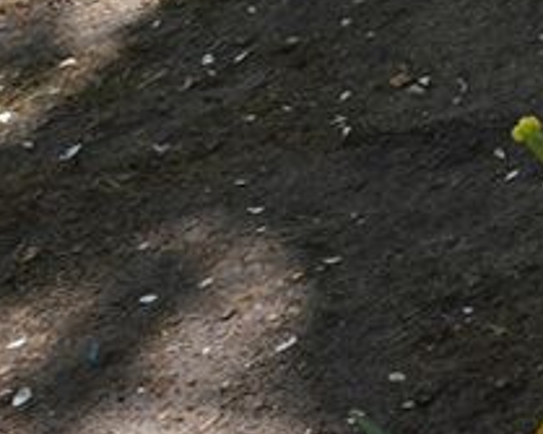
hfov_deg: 6.8
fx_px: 3470
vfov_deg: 6.3
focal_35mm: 216
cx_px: 2240
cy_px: -1047
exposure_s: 1/100
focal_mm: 24
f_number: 6.3
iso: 100
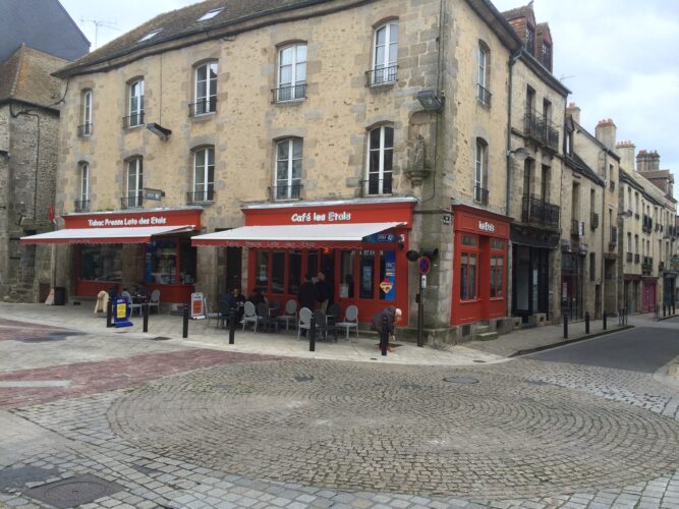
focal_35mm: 29
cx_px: 340
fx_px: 569
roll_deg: -1.4
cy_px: 254
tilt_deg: +1.2
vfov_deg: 48.2
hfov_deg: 61.7
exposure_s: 1/451
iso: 32
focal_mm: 4.15
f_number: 2.2
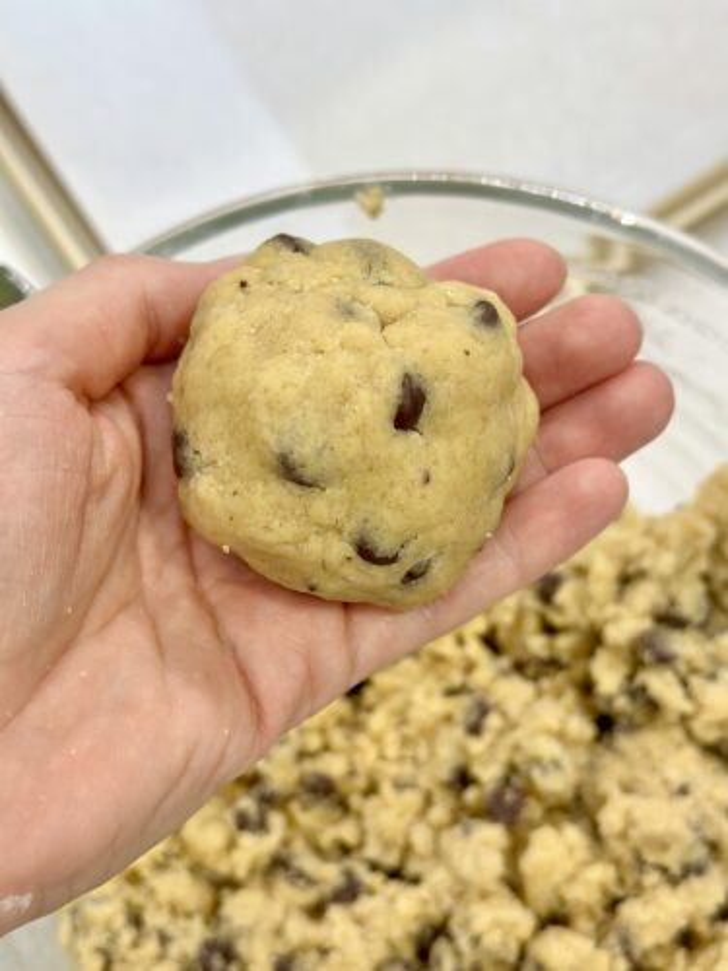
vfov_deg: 39.7
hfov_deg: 30.3
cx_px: 364
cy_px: 486
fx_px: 1346
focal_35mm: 48
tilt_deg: -72.9
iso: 100
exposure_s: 1/120
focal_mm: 6.86
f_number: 1.78
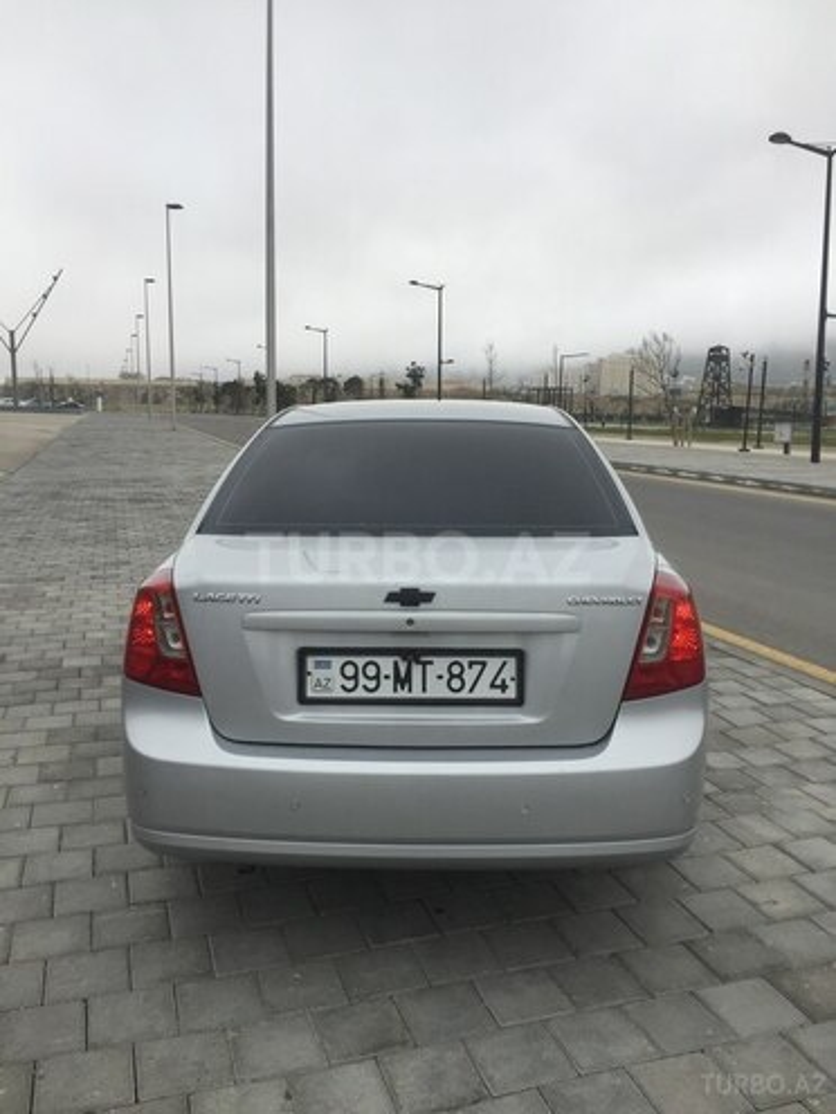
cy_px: 557
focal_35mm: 29
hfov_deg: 48.2
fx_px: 934
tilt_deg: -8.7
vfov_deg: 61.7
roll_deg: -1.5
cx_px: 418
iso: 32
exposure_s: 1/719
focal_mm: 4.15
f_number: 2.2
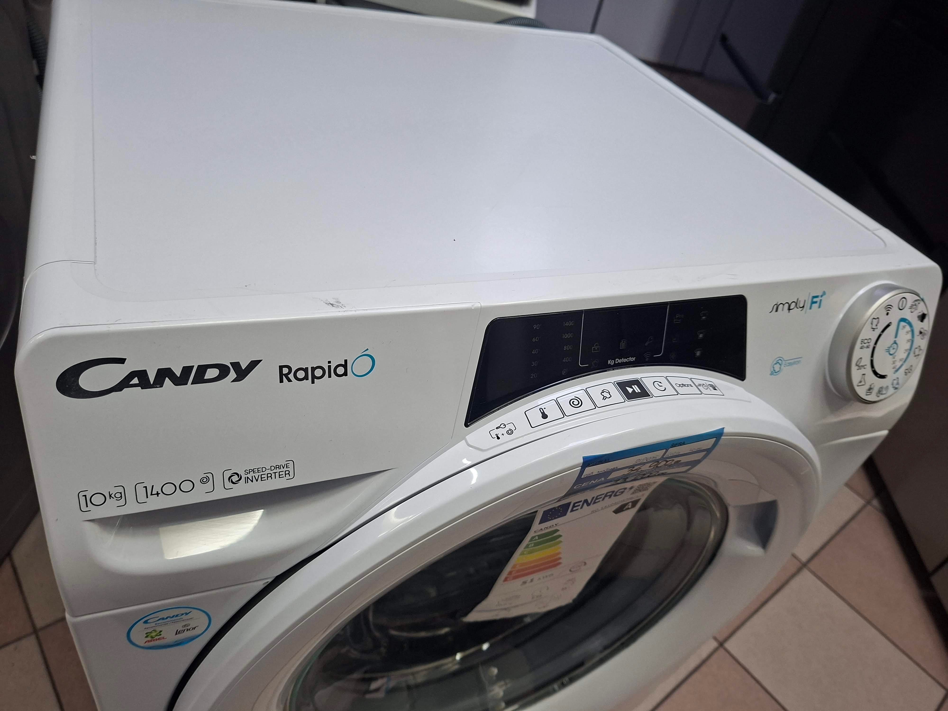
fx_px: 630
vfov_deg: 58.9
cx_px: 474
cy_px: 356
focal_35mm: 23
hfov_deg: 73.9
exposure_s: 1/120
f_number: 1.8
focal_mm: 5.54
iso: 160
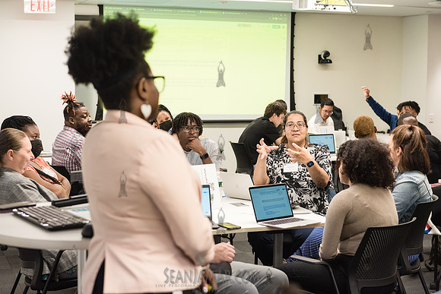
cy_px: 147
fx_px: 809
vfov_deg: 20.6
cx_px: 220
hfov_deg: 30.5
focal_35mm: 66
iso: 2500
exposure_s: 1/250
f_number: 4.5
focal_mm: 66
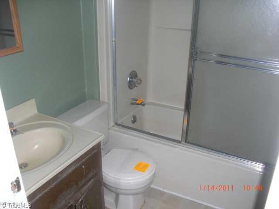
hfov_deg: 51.4
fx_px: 290
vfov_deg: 39.7
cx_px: 140
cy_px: 104
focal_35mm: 36
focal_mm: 6.3
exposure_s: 1/60
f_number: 2.8
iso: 200
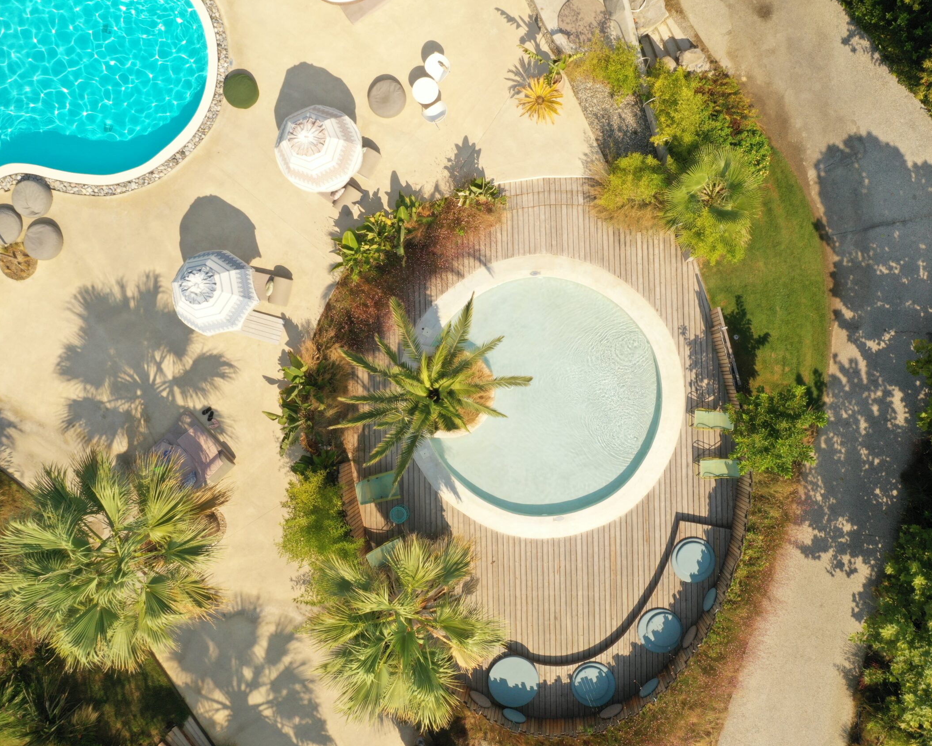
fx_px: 883
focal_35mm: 32
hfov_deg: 55.4
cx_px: 545
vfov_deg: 45.8
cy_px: 376
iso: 100
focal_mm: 10.26
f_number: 11
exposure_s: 1/120
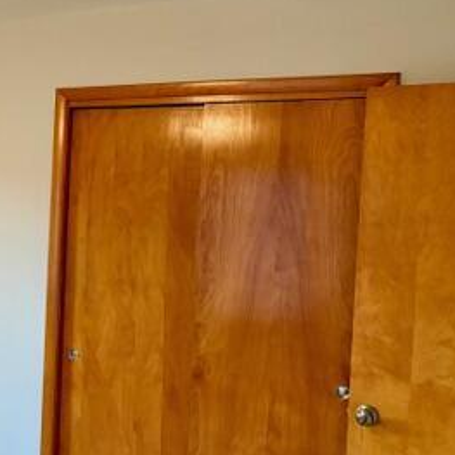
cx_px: -35
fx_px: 833
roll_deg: -1.5
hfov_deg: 28.1
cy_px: 237
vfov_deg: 30.6
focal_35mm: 56
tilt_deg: -1.6
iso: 320
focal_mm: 5.96
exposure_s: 1/60
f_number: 1.6
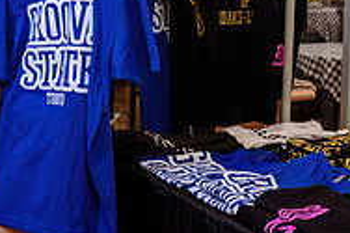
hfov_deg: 18.6
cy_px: 99
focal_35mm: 110
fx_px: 1068
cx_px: 154
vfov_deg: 12.4
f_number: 3.5
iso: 800
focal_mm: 30
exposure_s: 1/125
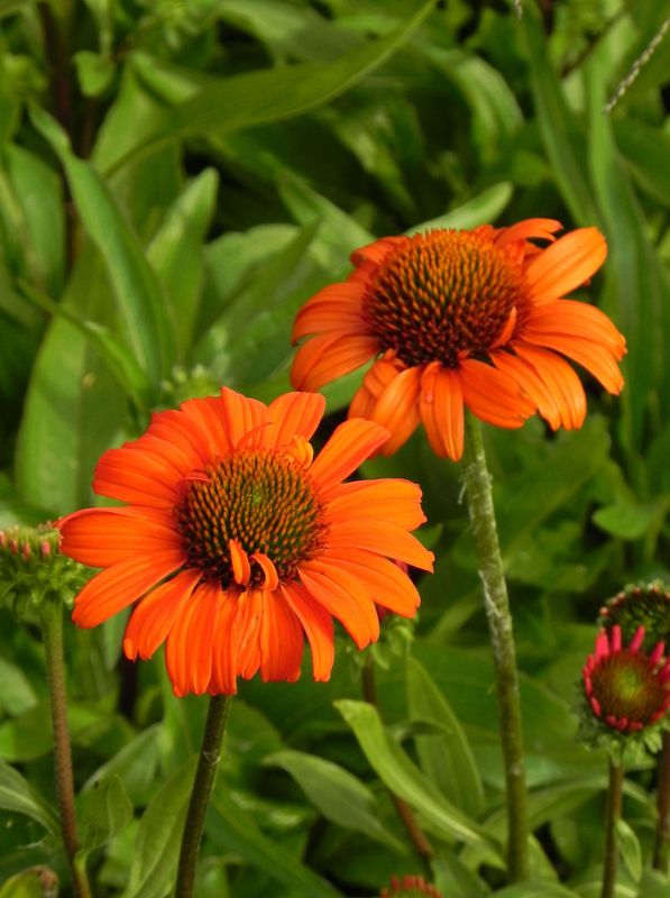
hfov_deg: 7.0
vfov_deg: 9.4
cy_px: 449
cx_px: 335
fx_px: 5489
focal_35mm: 212
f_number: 5
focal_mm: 37.7
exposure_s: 1/400
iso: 160
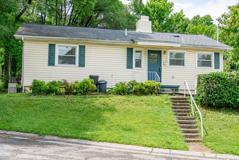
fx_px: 252
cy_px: 80
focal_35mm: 38
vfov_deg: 35.1
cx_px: 120
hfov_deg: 50.7
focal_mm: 38
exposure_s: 1/4000
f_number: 22
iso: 400
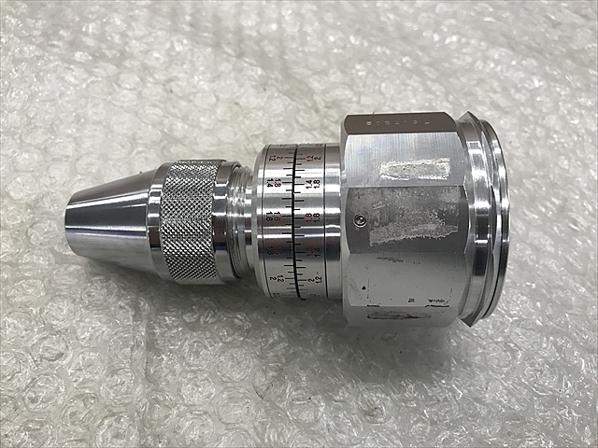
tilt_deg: -53.8
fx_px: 484
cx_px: 299
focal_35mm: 28
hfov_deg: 63.4
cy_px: 224
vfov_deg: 49.7
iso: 25
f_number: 1.8
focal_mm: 3.99
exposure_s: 1/40
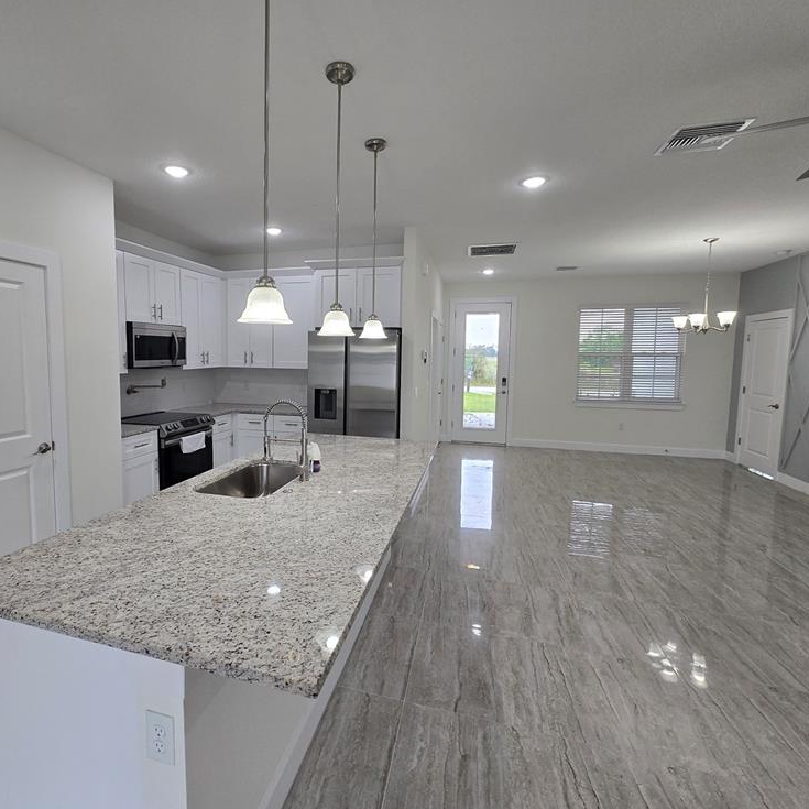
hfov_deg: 86.7
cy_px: 396
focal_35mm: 16
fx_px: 423
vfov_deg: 87.4
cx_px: 337
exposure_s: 1/60
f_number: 2.2
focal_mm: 1.7
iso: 64
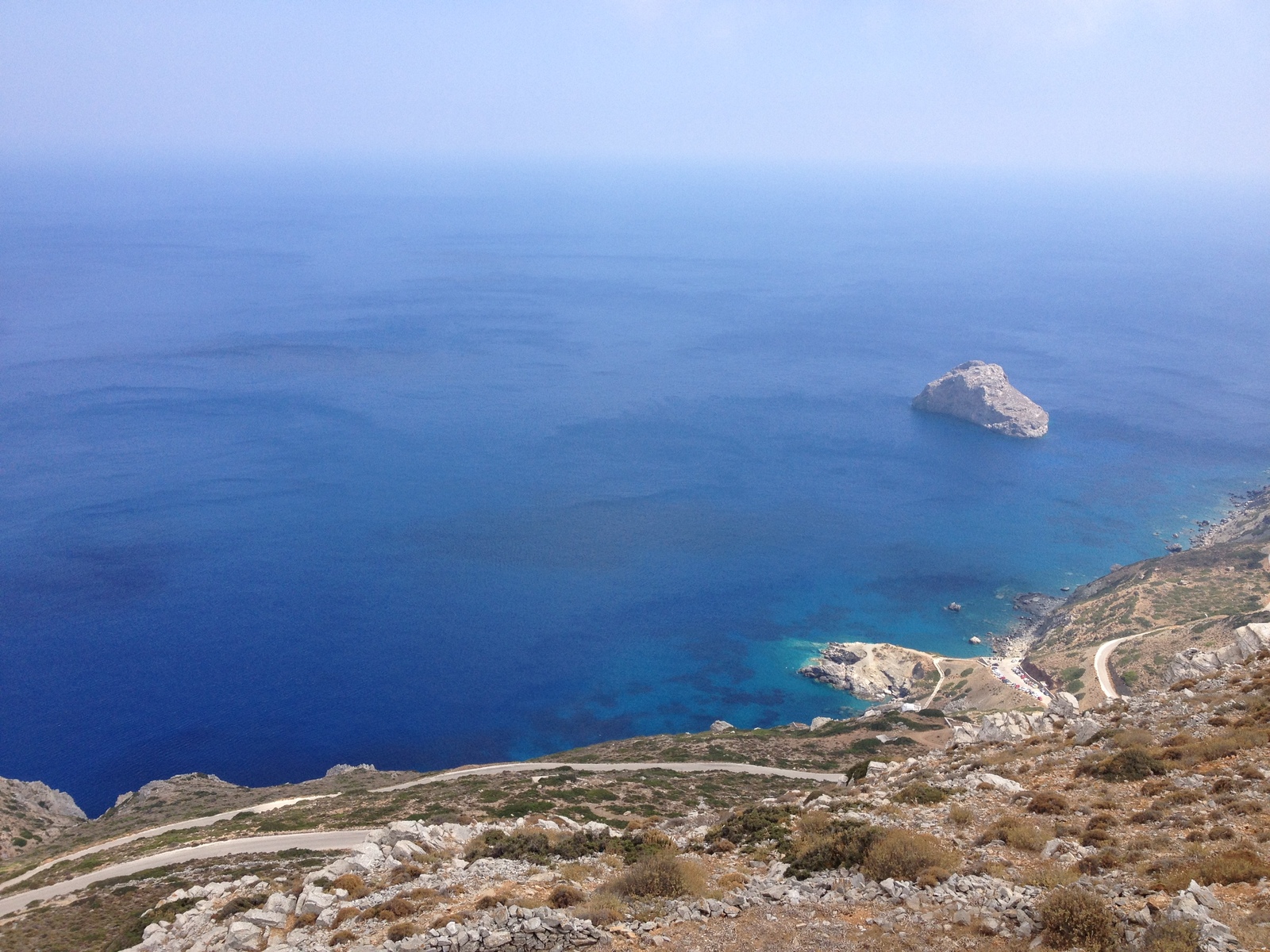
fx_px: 1284
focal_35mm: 35
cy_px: 476
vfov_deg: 40.7
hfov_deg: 52.6
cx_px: 635
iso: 50
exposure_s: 1/1416
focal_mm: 4.28
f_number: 2.4
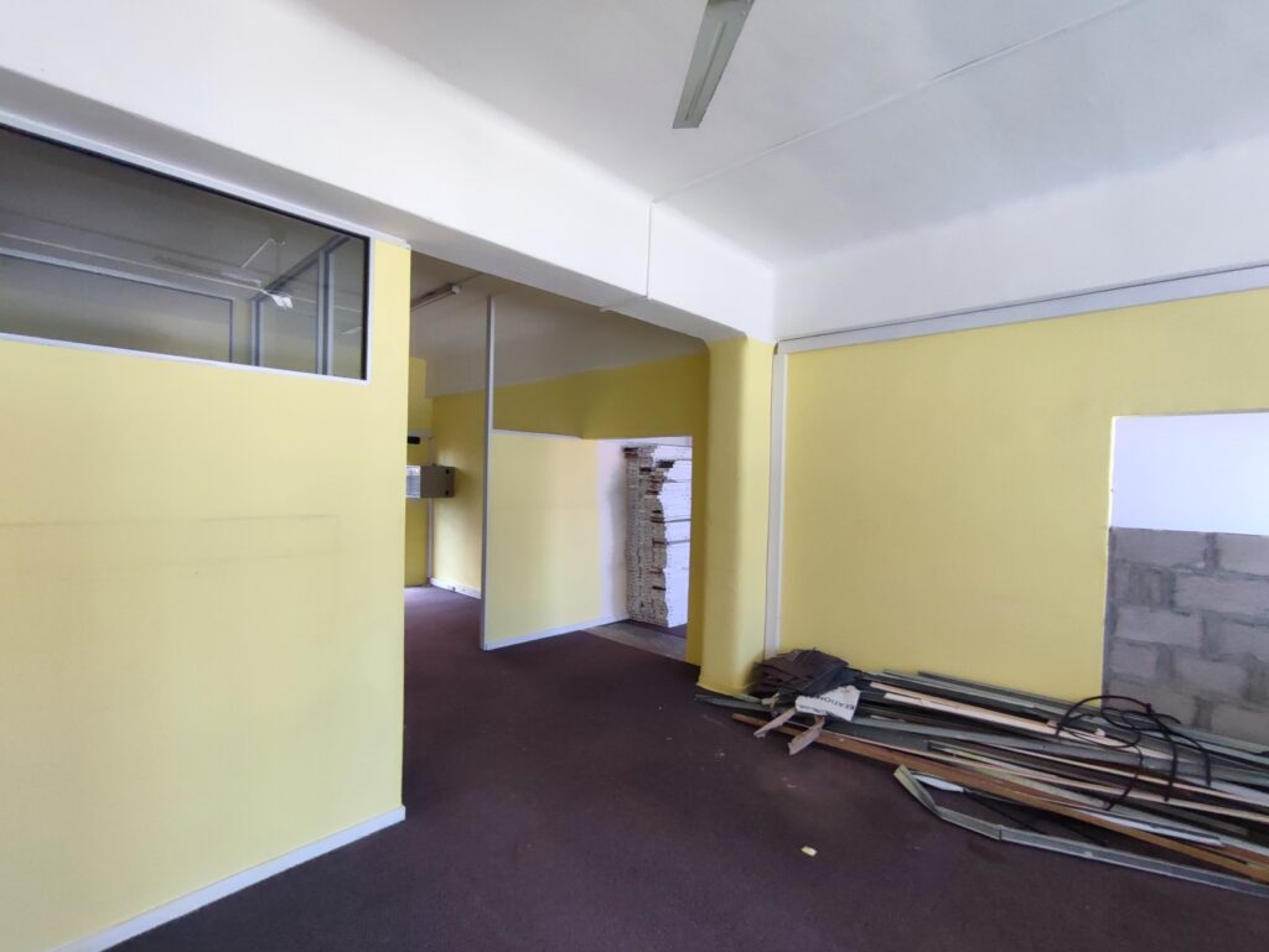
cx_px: 634
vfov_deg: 78.2
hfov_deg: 94.5
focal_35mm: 16
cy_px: 476
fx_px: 587
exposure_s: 1/50
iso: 370
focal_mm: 1.65
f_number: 2.2
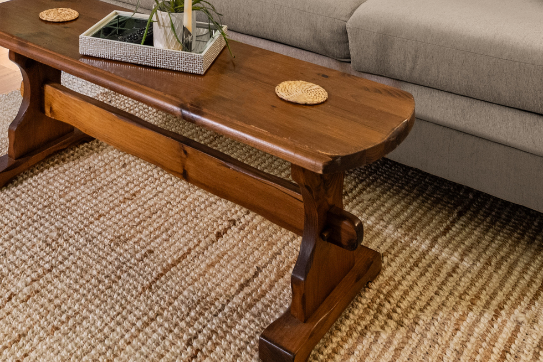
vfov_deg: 22.6
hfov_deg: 40.8
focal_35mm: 47
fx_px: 709
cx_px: 139
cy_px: -201
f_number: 8
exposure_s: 1/1.67
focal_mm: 15
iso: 320
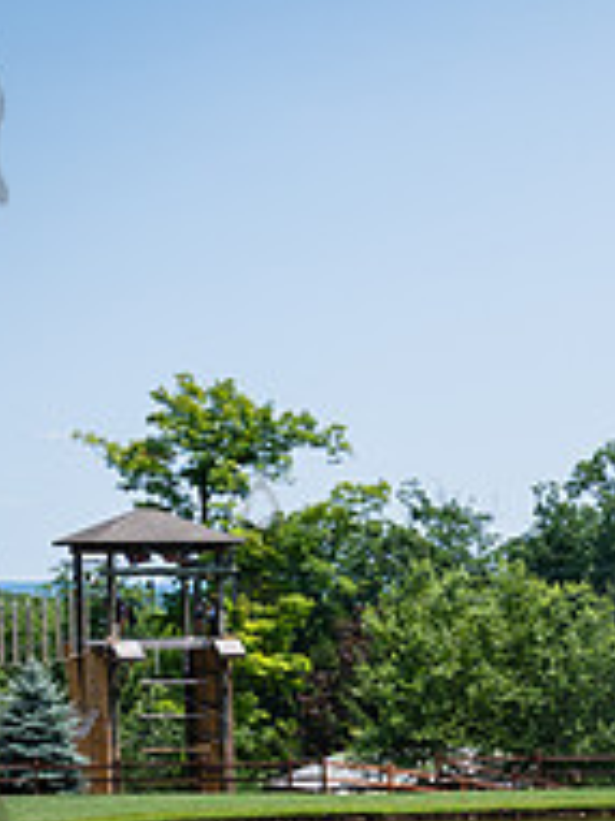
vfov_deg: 18.9
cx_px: 809
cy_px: 752
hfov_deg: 13.9
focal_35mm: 102
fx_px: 2419
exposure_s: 1/500
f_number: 4.5
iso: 100
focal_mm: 35
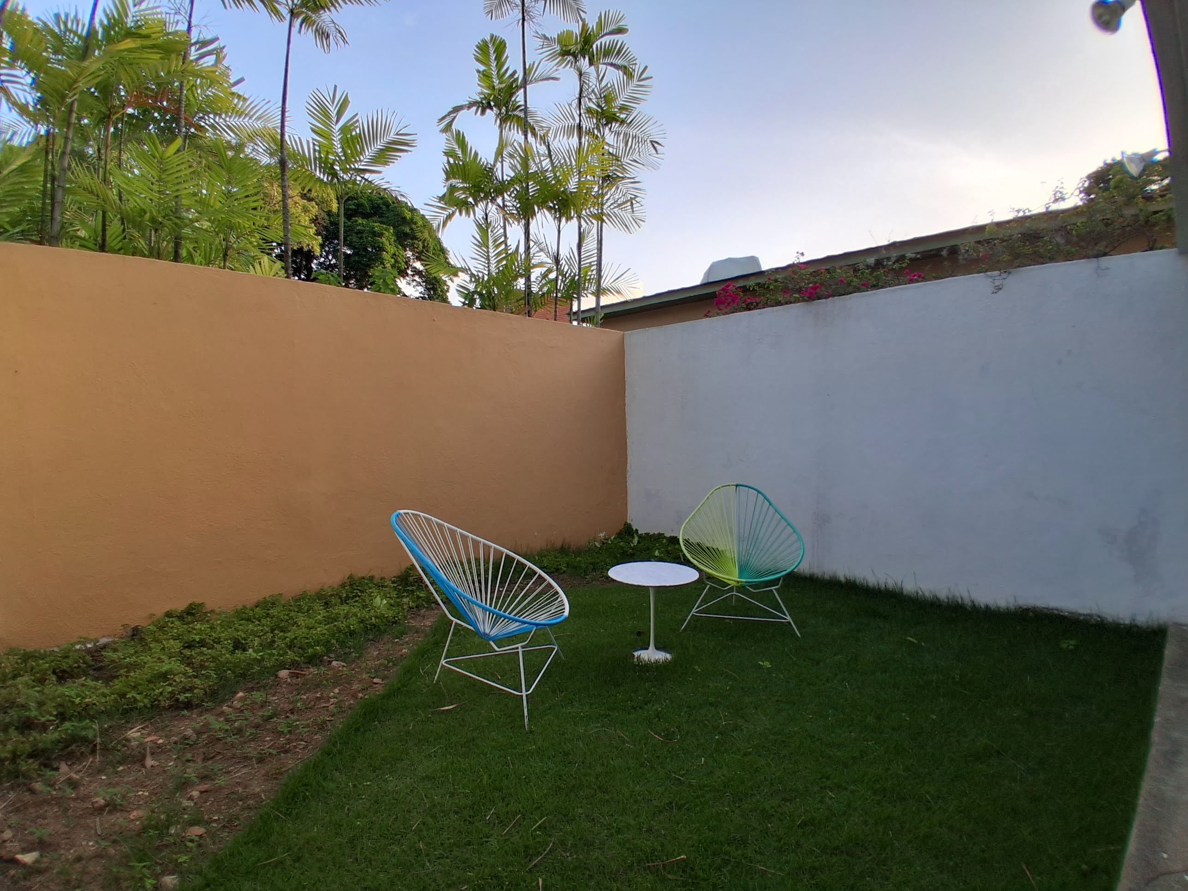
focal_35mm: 17
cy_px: 446
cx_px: 594
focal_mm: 1.4
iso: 50
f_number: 2.2
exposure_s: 1/244
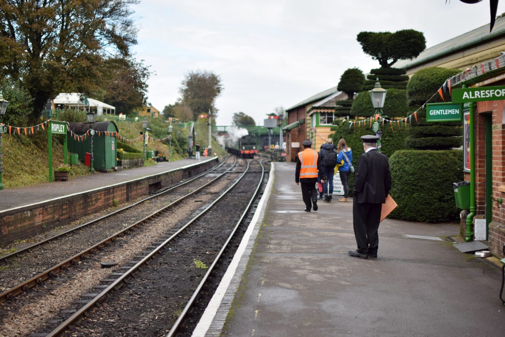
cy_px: 168
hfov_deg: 37.9
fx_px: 736
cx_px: 252
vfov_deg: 25.8
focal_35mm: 52
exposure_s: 1/1250
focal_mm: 35
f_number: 1.8
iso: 100
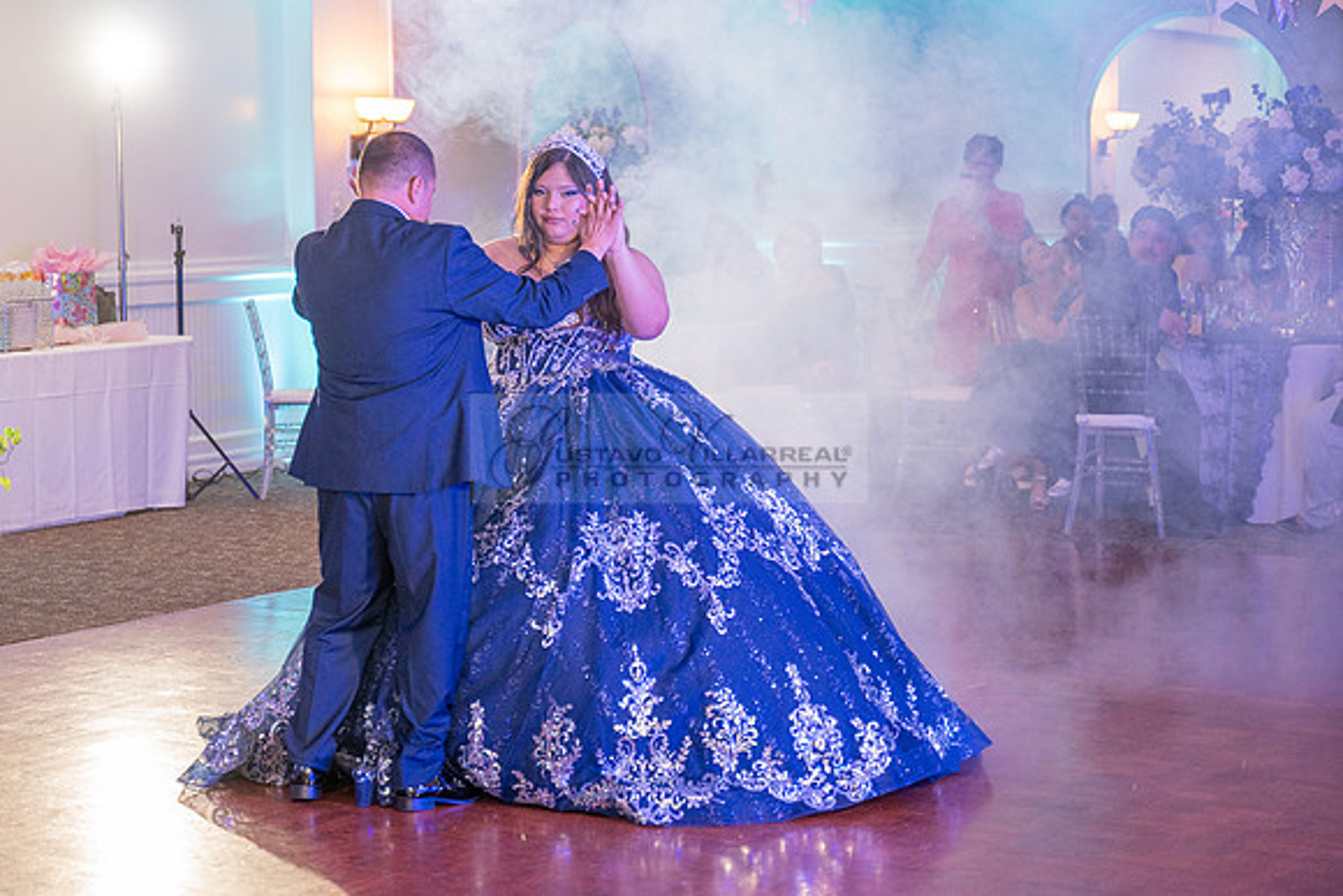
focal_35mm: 82
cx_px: 536
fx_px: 3049
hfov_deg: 24.8
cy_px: 358
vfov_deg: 16.7
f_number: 2.8
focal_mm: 68
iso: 1250
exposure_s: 1/200
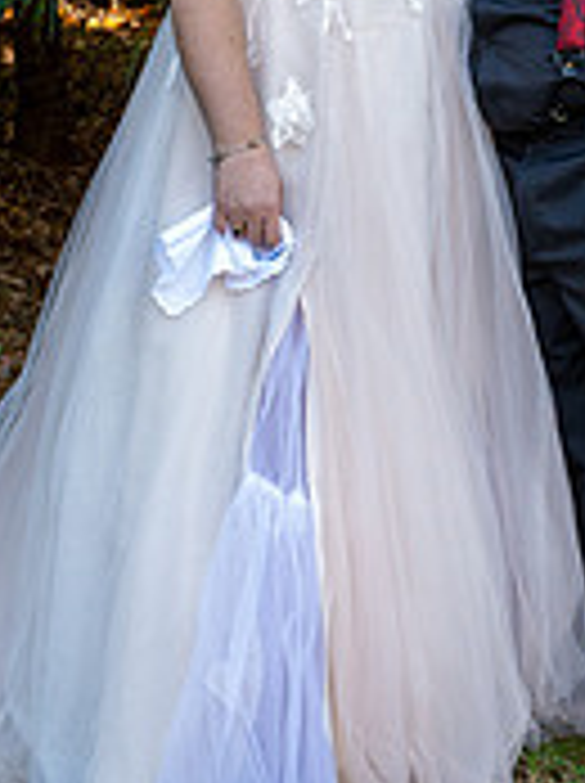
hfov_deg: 14.4
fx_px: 2304
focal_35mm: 102
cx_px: 448
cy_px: 112
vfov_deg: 19.0
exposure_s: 1/200
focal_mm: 41
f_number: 4.5
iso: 800
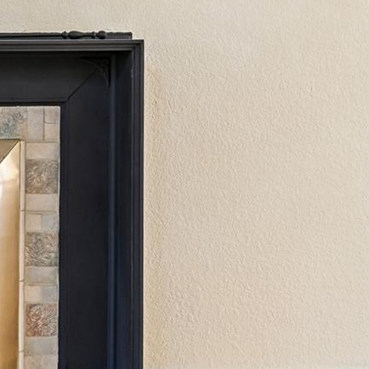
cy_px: 49
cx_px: -183
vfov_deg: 18.2
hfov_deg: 16.8
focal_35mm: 94
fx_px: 1134
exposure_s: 1/10
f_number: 10
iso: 400
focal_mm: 30
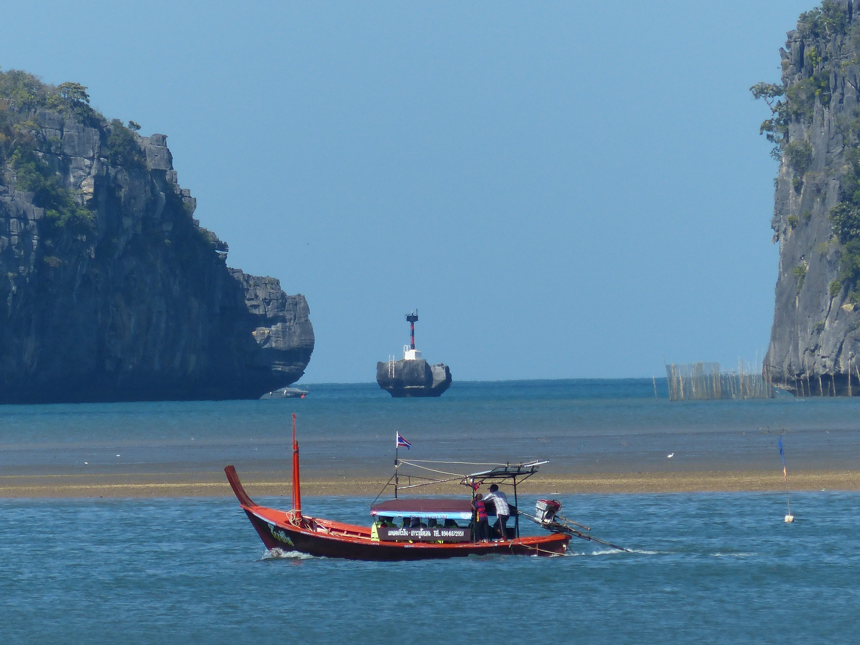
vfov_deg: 2.3
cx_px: 430
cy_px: 322
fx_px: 16397
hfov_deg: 3.0
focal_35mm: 660
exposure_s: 1/1600
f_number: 4
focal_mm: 108
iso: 100
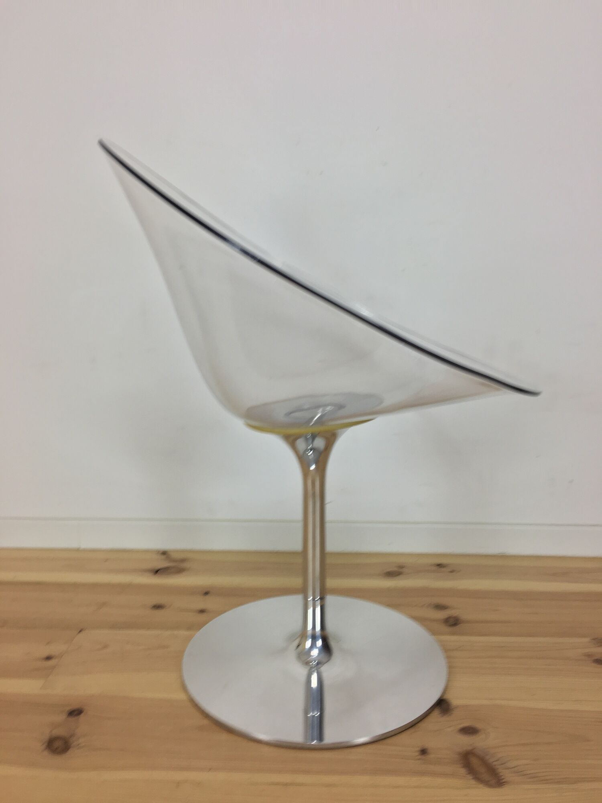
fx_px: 672
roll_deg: -2.1
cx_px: 301
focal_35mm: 29
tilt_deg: -10.5
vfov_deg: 61.7
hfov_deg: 48.2
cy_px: 402
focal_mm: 4.15
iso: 25
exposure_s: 1/33
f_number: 2.2
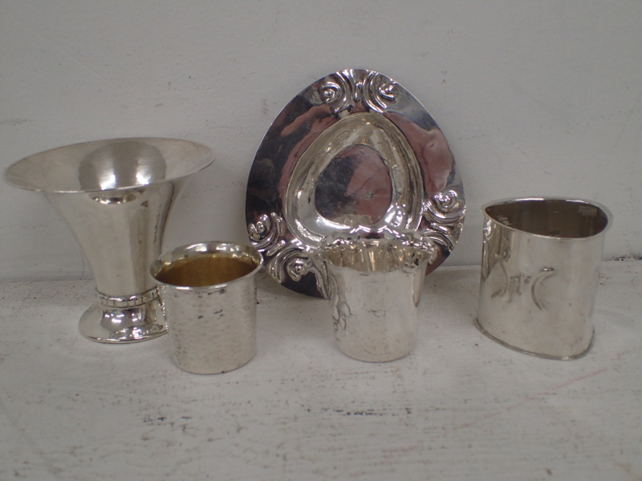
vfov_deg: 40.7
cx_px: 321
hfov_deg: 52.6
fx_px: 649
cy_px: 240
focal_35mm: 35
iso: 250
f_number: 2.6
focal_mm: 6.42
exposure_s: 1/125
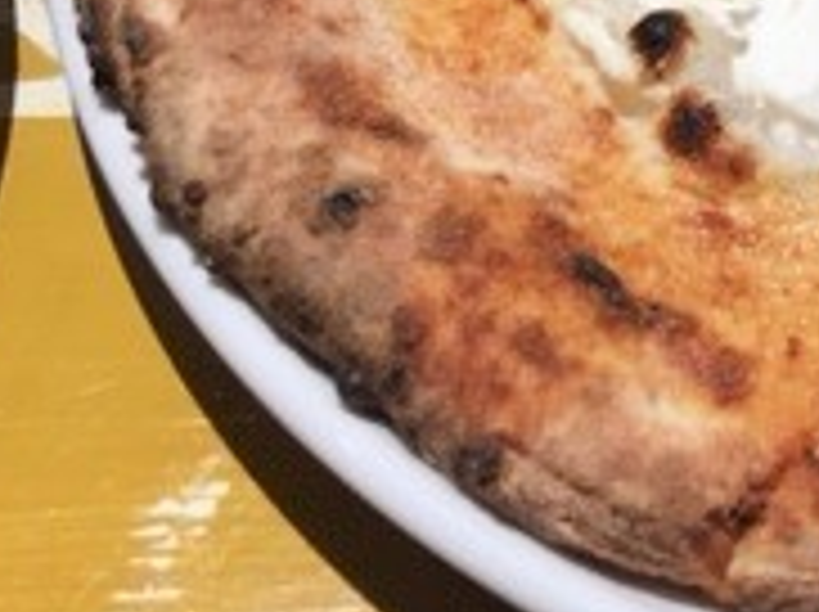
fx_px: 2410
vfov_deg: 13.7
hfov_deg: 18.2
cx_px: 1022
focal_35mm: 102
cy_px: -288
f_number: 2.2
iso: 25
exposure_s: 1/40
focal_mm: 4.15
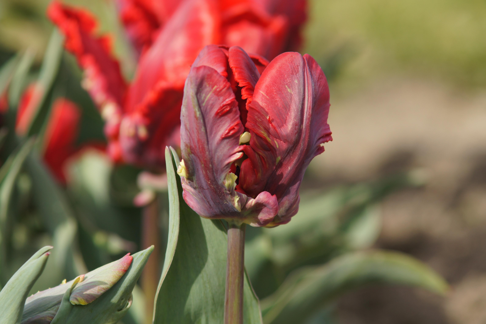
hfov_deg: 9.2
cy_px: 162
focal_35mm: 225
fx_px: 3036
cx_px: 243
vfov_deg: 6.1
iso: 200
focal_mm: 150
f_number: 5.6
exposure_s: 1/500
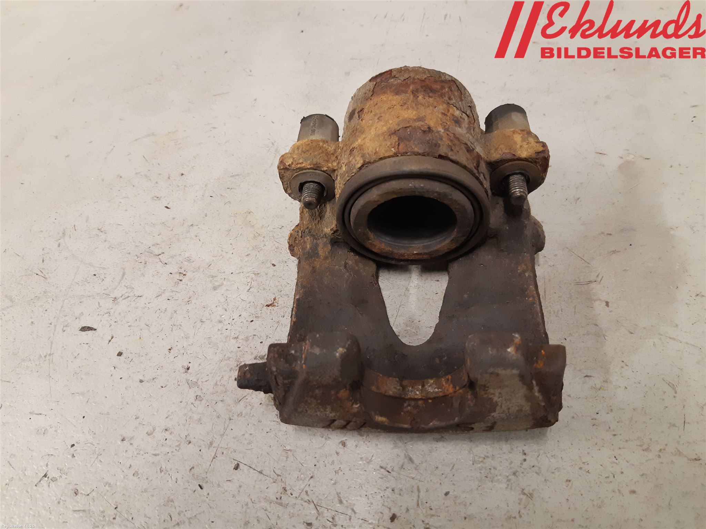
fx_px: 530
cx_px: 353
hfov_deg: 67.3
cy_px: 264
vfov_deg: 53.1
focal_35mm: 26
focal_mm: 3.93
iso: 250
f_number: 1.7
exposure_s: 1/50
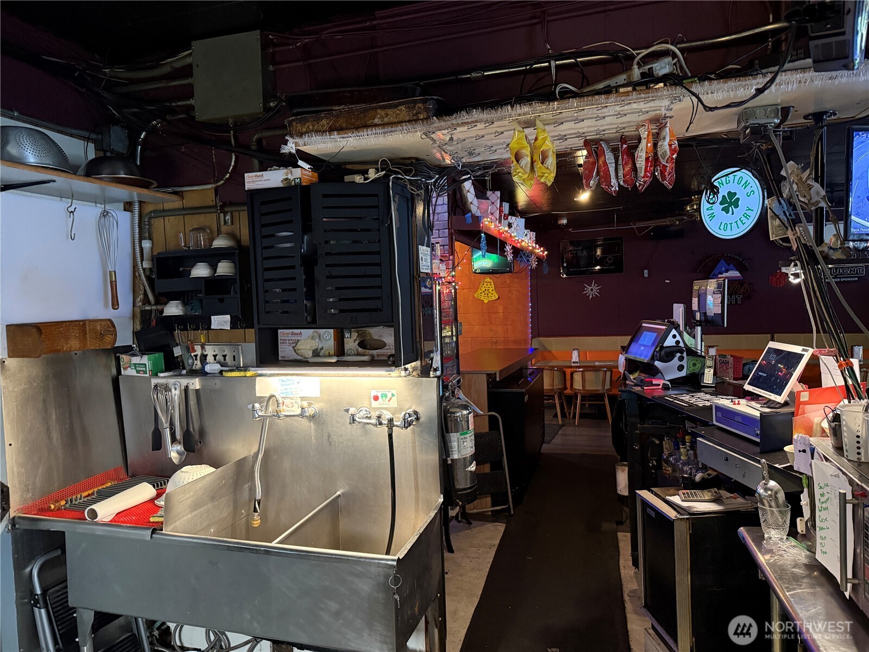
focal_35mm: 24
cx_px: 434
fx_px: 602
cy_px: 326
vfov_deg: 56.8
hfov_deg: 71.6
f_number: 1.78
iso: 800
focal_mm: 6.76
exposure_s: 1/30
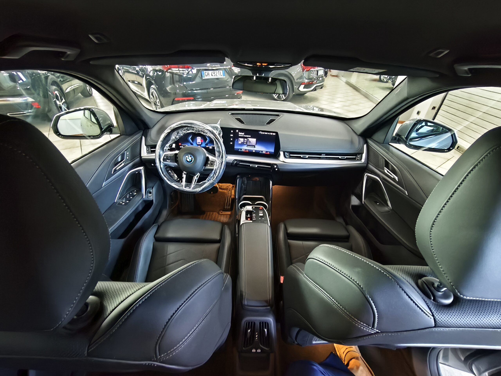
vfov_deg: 81.7
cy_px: 188
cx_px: 250
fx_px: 217
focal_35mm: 15
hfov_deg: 98.2
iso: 2000
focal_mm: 1.91
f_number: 2.2
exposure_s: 1/11.1
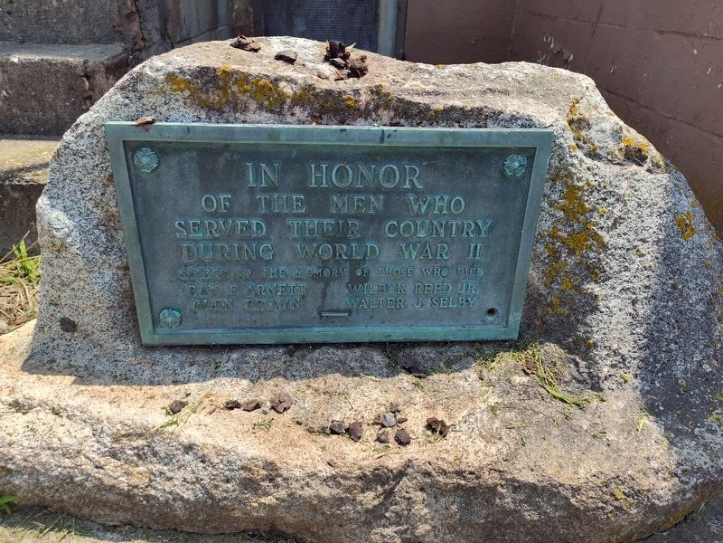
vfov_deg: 58.9
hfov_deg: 73.9
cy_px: 272
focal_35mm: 23
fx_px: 480
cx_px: 362
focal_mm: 5.56
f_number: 1.8
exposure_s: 1/1105
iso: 100
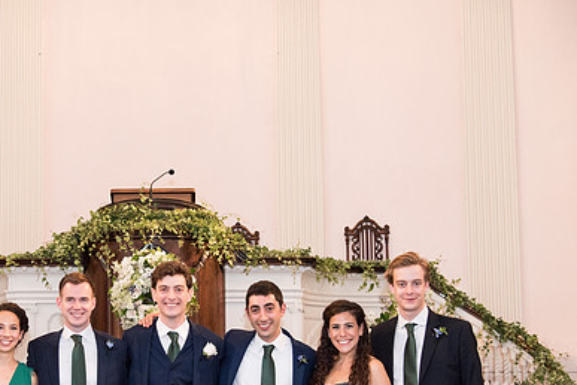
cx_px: 176
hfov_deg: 38.3
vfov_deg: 26.1
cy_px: 300
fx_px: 817
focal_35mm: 51
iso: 1000
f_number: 5
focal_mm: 32
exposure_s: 1/200
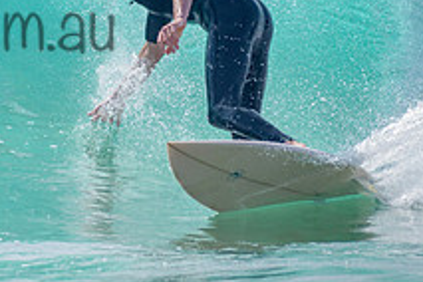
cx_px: -18
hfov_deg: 1.2
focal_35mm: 1667
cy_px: -12
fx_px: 19586
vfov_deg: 0.8
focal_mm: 500
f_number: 5.6
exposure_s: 1/2000
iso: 125
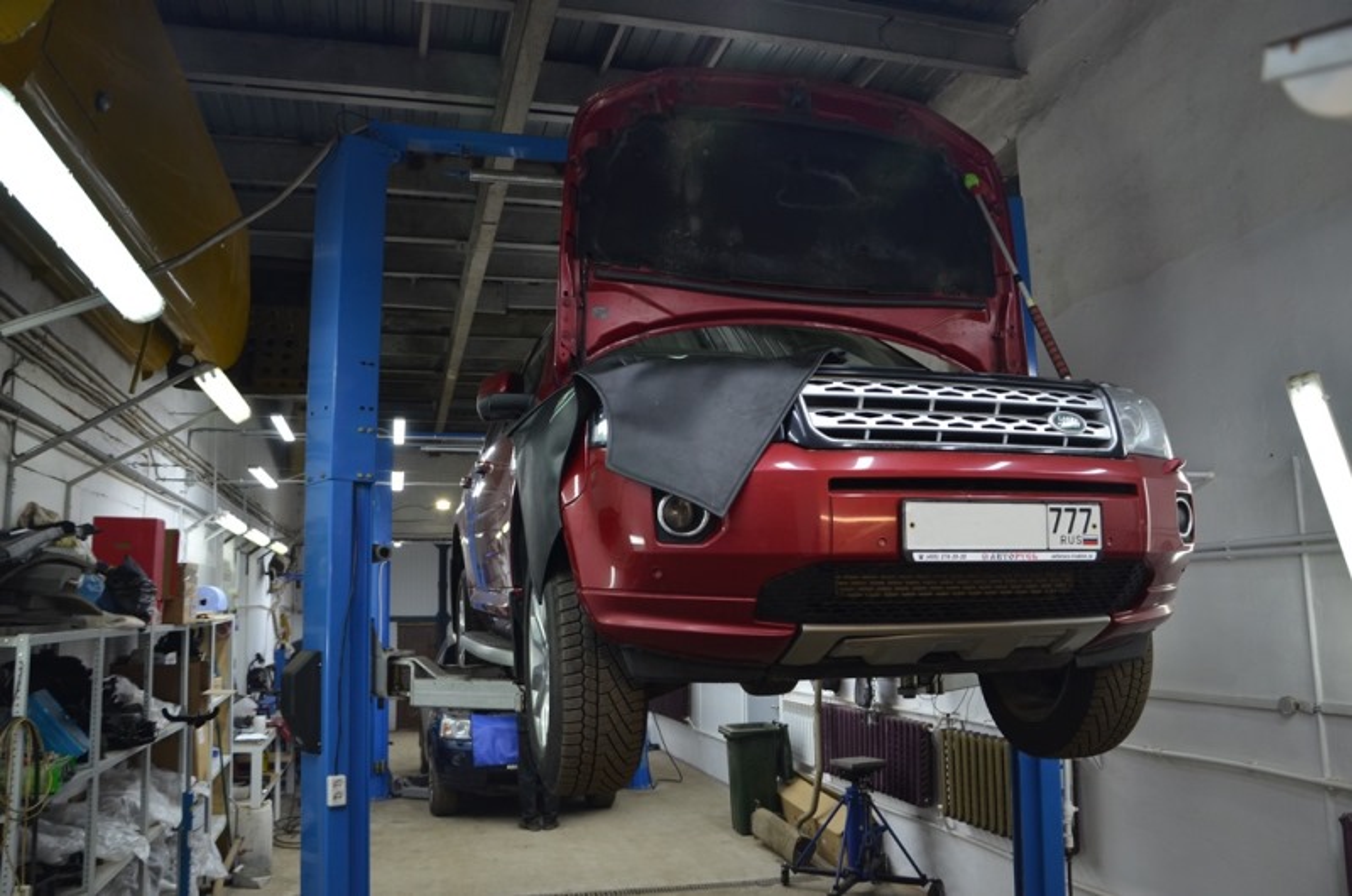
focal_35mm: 27
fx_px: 1012
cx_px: 676
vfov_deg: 47.7
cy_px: 448
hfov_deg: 67.5
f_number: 4.5
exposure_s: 1/80
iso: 400
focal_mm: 18
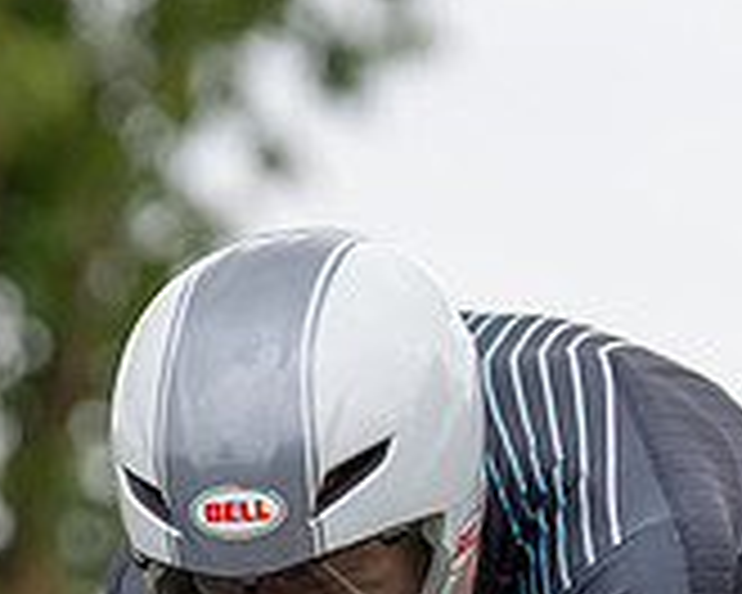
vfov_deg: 1.9
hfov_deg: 2.3
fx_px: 18249
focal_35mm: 831
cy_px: 920
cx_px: 397
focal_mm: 131
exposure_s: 1/1250
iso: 160
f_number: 3.2
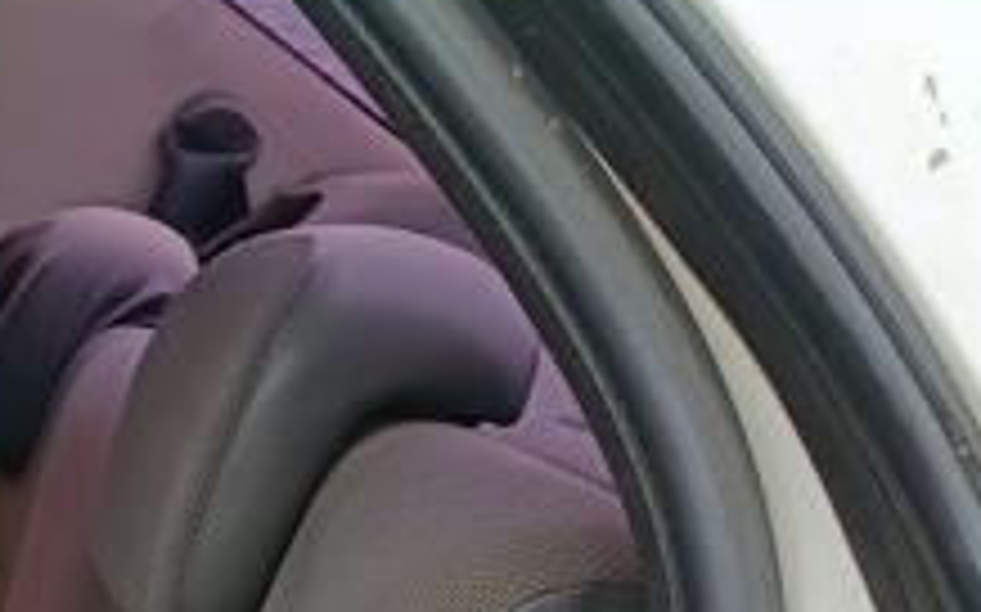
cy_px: 1012
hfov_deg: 24.4
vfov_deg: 14.6
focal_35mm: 81
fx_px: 2164
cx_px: 4
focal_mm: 4.81
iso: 142
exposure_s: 1/149
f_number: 1.8
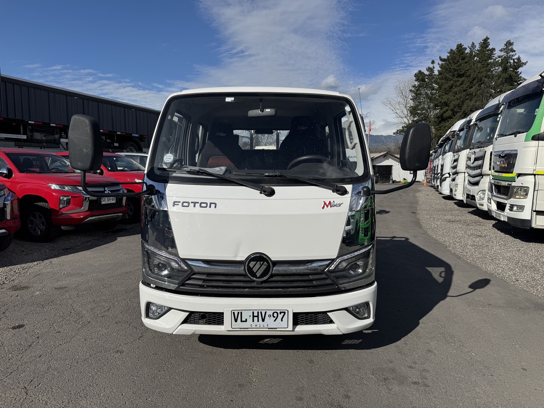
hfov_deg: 71.6
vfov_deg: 56.8
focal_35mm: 24
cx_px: 272
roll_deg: -0.2
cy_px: 204
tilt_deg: -4.9
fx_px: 377
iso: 80
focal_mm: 6.76
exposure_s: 1/10417
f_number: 1.78
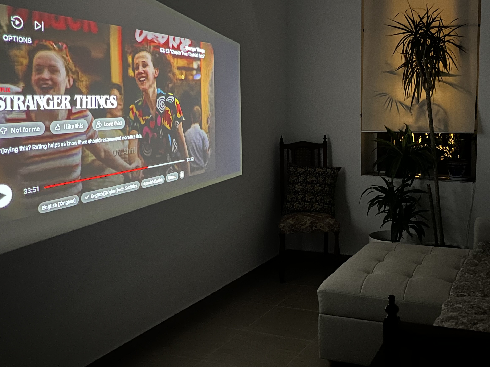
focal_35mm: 45
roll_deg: +0.2
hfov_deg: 41.6
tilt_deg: -6.5
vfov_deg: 32.1
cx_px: 324
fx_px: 637
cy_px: 142
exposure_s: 1/9
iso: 800
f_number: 1.6
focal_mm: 5.1
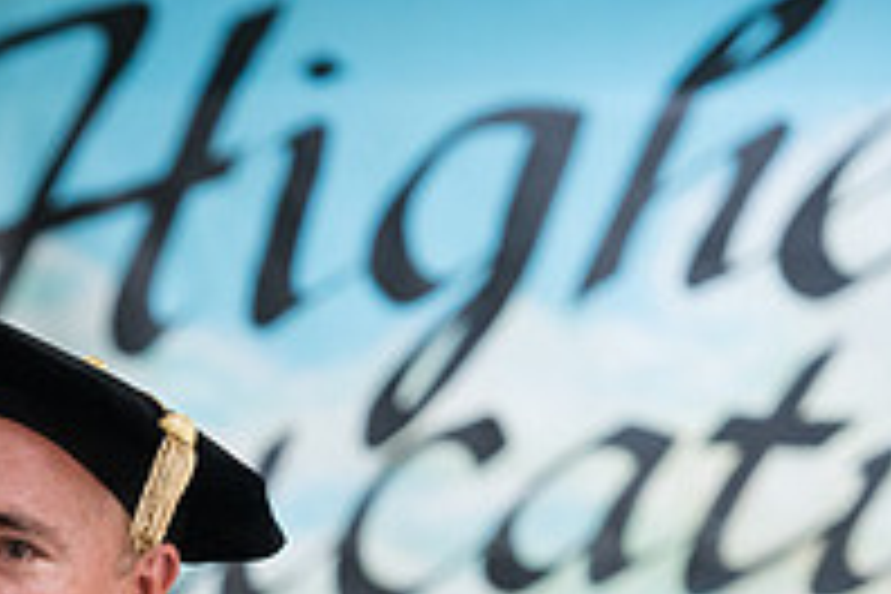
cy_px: 785
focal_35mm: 411
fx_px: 10171
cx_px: -18
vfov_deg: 3.3
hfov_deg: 5.0
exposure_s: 1/200
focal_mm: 140
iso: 2000
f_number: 2.8
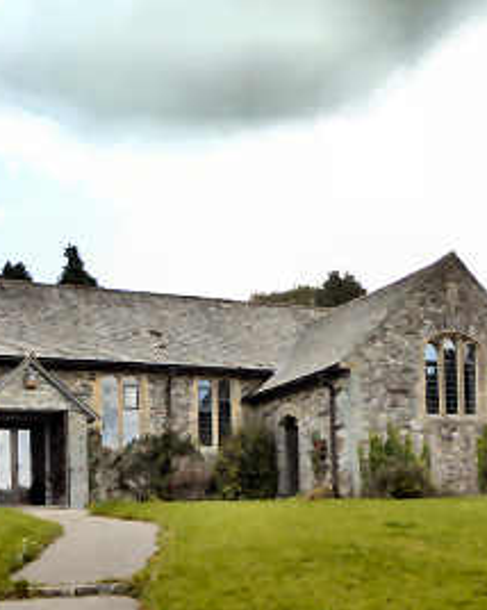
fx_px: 758
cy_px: 305
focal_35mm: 42
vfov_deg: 43.9
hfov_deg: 35.3
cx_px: 159
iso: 200
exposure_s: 1/500
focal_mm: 5.4
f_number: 3.5
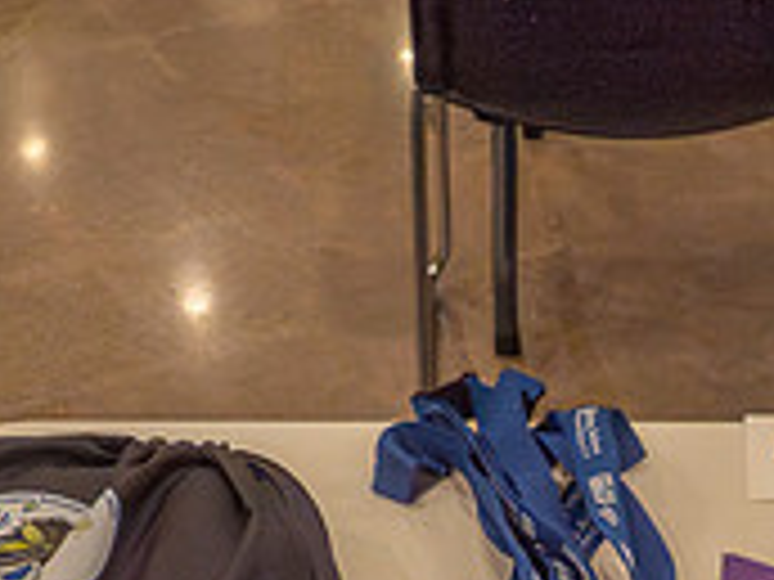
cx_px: 760
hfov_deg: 18.6
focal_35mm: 103
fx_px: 2303
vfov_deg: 13.9
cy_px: 722
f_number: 6.3
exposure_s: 1/200
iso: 6400
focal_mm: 15
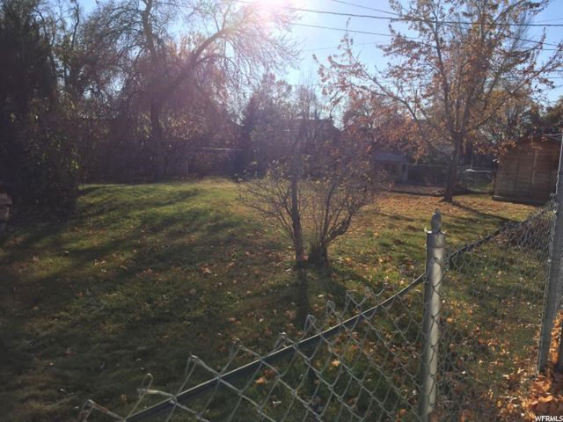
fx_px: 472
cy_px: 211
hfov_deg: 61.7
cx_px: 282
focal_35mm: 29
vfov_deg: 48.2
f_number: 2.2
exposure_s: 1/1883
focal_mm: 4.15
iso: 32
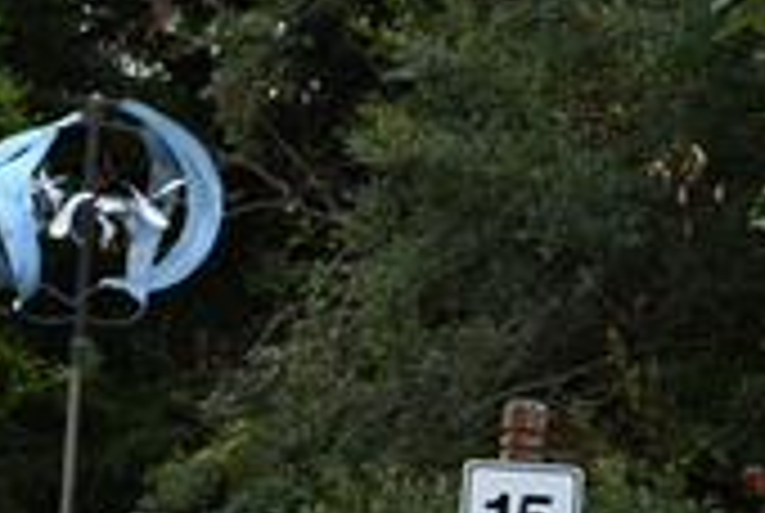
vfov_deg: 6.0
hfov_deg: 8.8
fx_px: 4811
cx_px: -464
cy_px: 713
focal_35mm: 226
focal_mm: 70
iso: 450
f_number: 6
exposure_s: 1/125
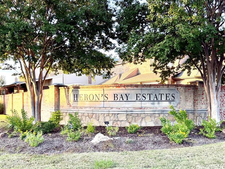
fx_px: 228
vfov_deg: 40.5
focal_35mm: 35
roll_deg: +1.5
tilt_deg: -1.6
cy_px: 105
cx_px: 114
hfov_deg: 52.6
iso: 100
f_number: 1.78
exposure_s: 1/440
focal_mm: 6.76
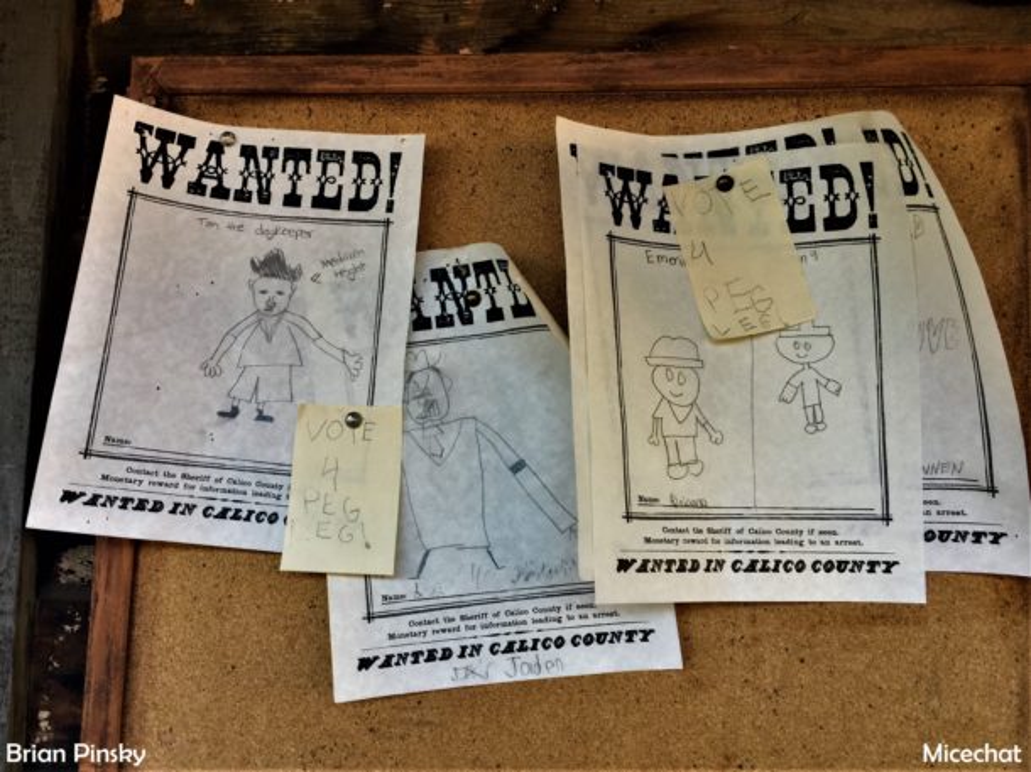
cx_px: 516
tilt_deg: +4.1
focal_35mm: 29
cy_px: 386
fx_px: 863
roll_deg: -2.9
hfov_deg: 61.7
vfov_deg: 48.2
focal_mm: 4.15
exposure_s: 1/40
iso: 32
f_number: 2.2
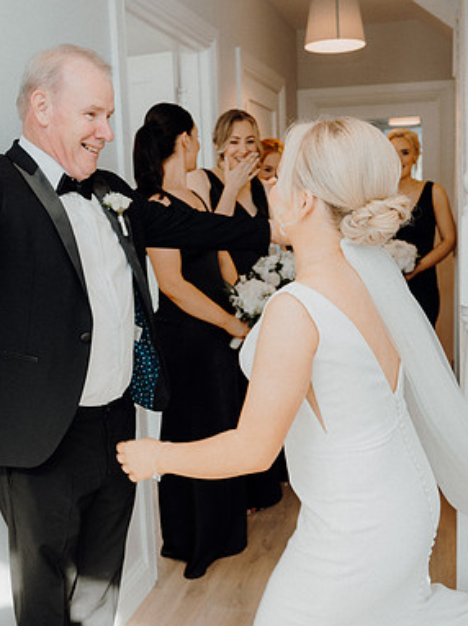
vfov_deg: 49.0
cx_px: 260
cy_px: 312
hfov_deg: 37.6
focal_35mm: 38
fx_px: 686
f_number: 3.5
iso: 250
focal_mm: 26
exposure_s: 1/160
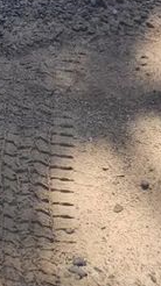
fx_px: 1057
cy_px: -466
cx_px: -51
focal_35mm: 139
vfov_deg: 11.7
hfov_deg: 8.6
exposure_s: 1/641
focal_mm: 6.4
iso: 12
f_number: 1.8
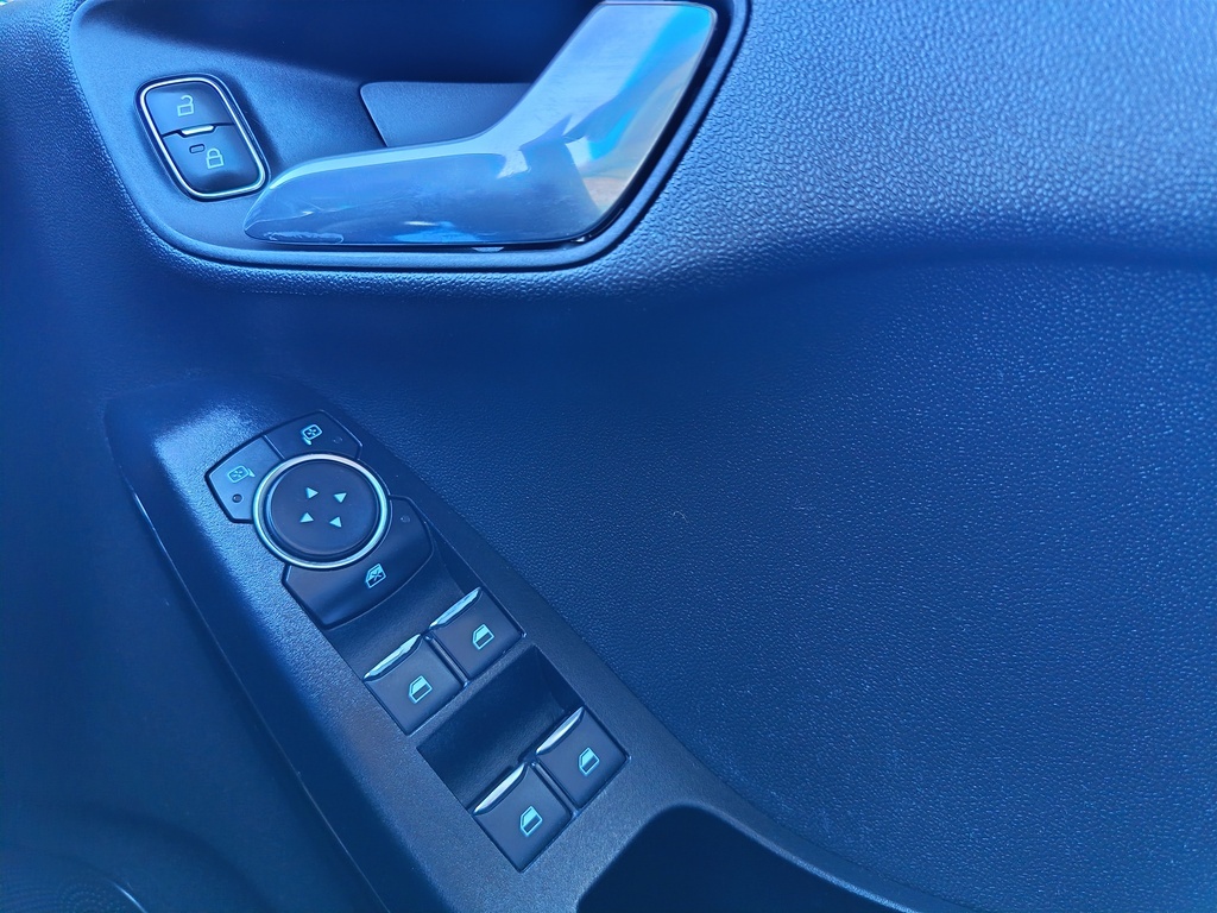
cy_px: 456
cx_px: 608
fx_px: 844
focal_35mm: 24
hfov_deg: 71.6
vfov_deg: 56.8
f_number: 1.75
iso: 1340
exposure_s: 1/30
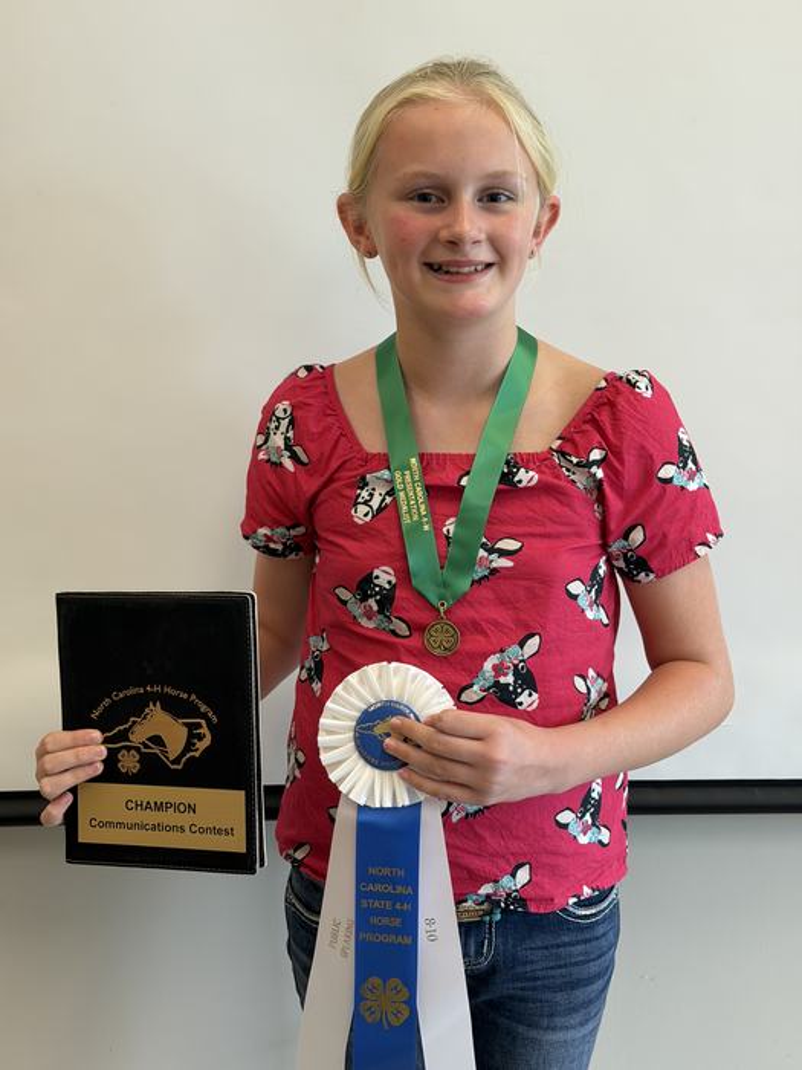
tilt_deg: -13.2
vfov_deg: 39.7
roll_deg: +2.1
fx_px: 1483
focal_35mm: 48
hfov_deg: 30.3
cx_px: 401
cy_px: 535
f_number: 1.78
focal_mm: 6.76
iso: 64
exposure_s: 1/60
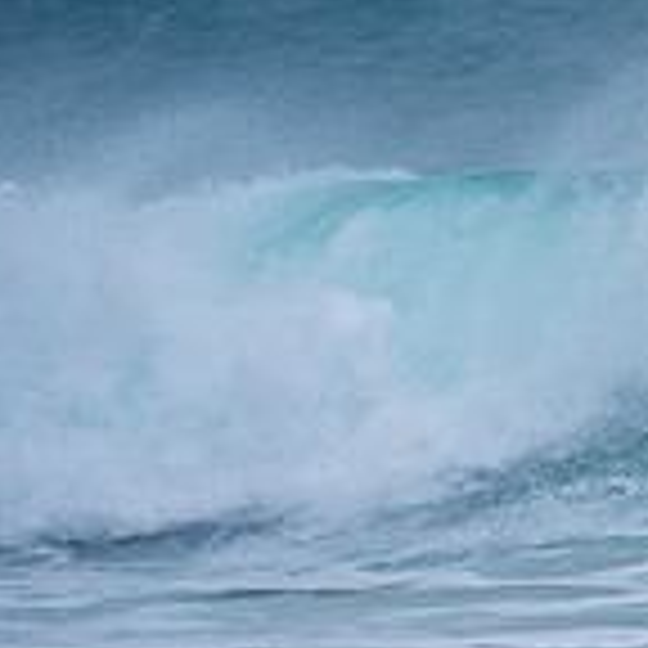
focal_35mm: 1714
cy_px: 290
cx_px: 1192
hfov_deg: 1.0
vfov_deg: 1.0
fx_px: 36301
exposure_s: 1/1000
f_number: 5.6
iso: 220
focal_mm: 500
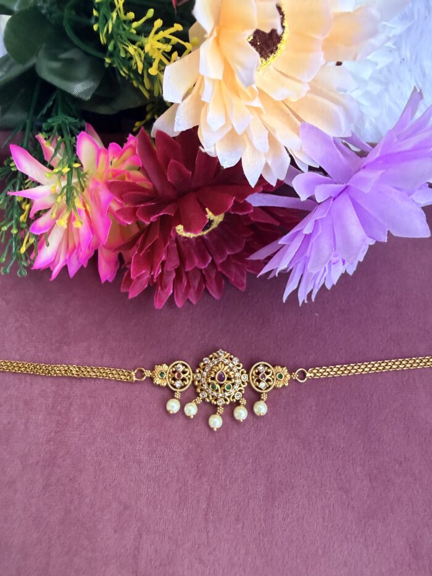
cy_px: 288
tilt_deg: -71.0
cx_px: 216
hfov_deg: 56.8
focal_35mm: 24
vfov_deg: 71.6
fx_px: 399
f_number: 2.2
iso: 320
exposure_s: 1/92
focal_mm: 2.22
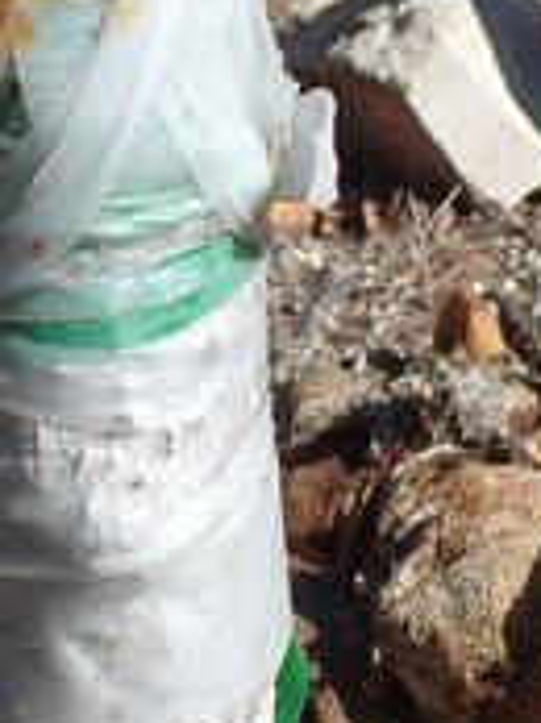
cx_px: 150
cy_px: 349
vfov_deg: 18.6
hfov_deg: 13.9
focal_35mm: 106
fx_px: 2214
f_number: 3.5
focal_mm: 4.1
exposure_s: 1/1000
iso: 80
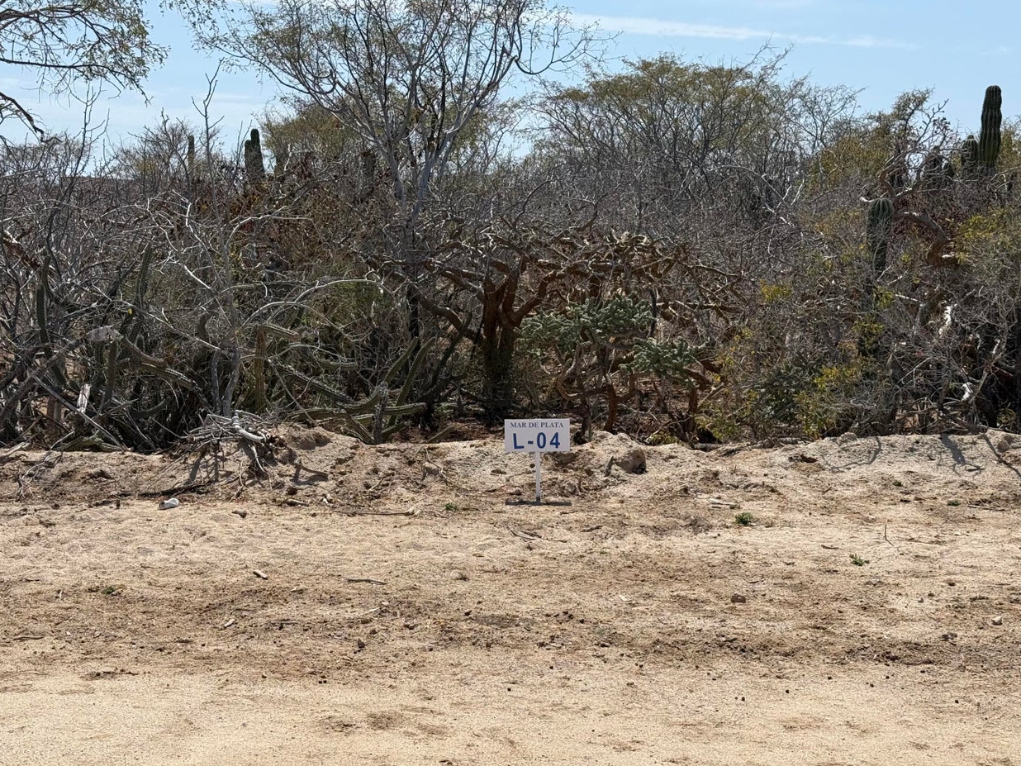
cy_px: 386
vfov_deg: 27.5
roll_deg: -1.8
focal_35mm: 53
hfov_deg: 36.2
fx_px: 1563
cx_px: 480
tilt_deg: -5.6
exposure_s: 1/6536
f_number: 1.78
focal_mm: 6.76
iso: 64
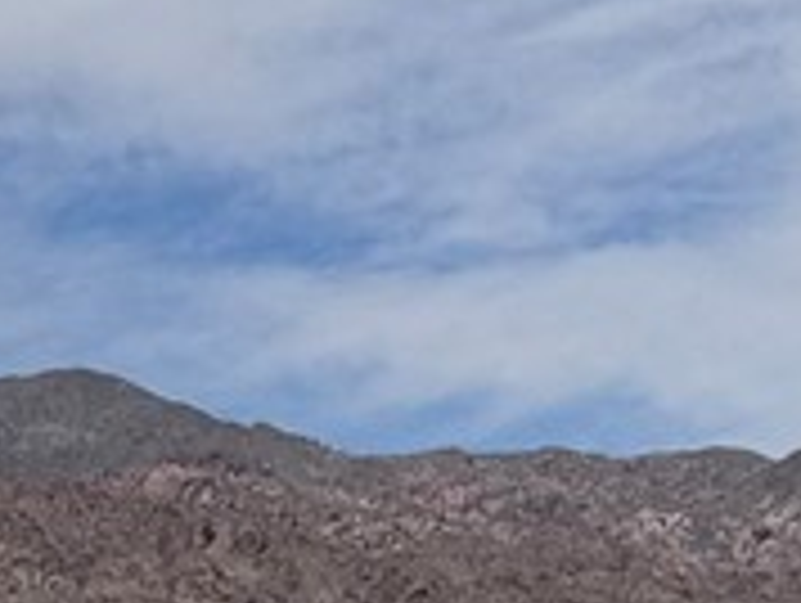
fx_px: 6395
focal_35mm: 276
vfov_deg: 5.4
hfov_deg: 7.1
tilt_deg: +1.1
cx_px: -54
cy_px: 891
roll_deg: -0.8
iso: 80
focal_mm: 6.76
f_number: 1.78
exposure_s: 1/15385
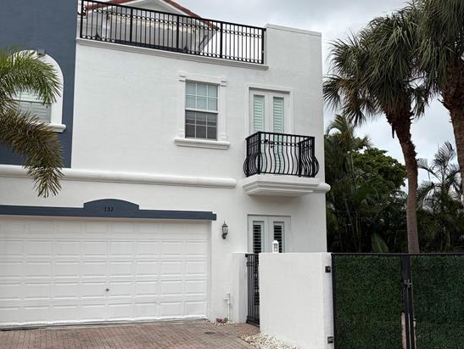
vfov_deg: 37.8
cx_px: 230
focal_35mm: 38
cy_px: 181
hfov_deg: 48.9
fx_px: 510
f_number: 1.6
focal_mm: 5.96
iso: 64
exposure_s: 1/4608
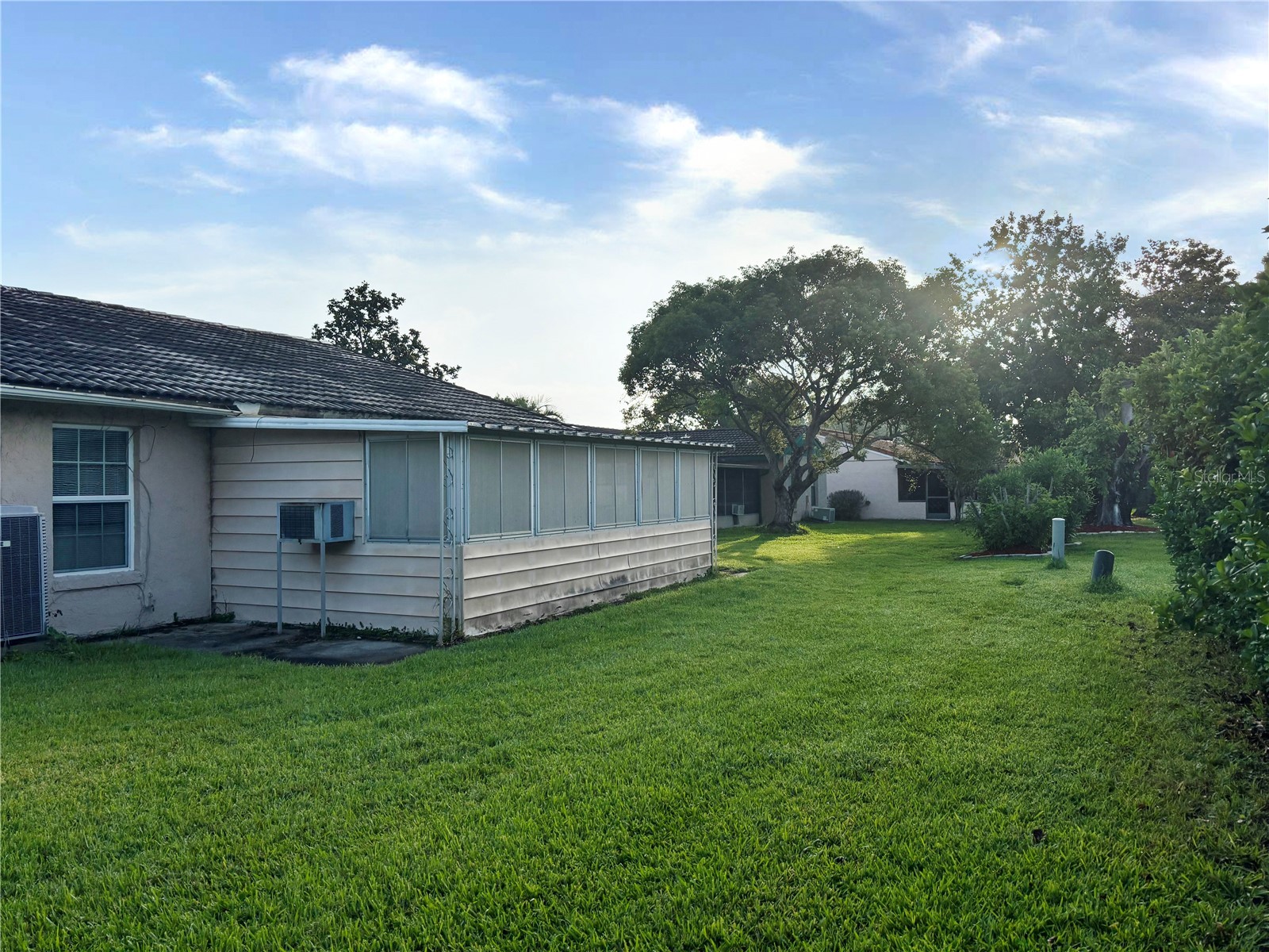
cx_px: 634
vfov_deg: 53.1
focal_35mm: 26
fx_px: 953
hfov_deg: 67.3
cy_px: 476
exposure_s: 1/4425
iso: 50
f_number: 1.6
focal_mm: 5.96
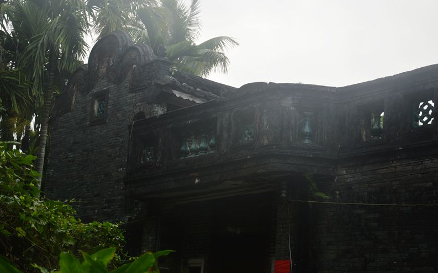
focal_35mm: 74
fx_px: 883
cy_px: 133
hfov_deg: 27.9
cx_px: 218
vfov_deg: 17.6
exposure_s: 1/40
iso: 100
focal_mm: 48
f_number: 6.3
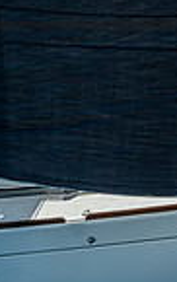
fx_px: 5025
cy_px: 71
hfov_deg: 2.0
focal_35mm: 653
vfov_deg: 3.2
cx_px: -381
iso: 320
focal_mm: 160
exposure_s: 1/800
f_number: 9
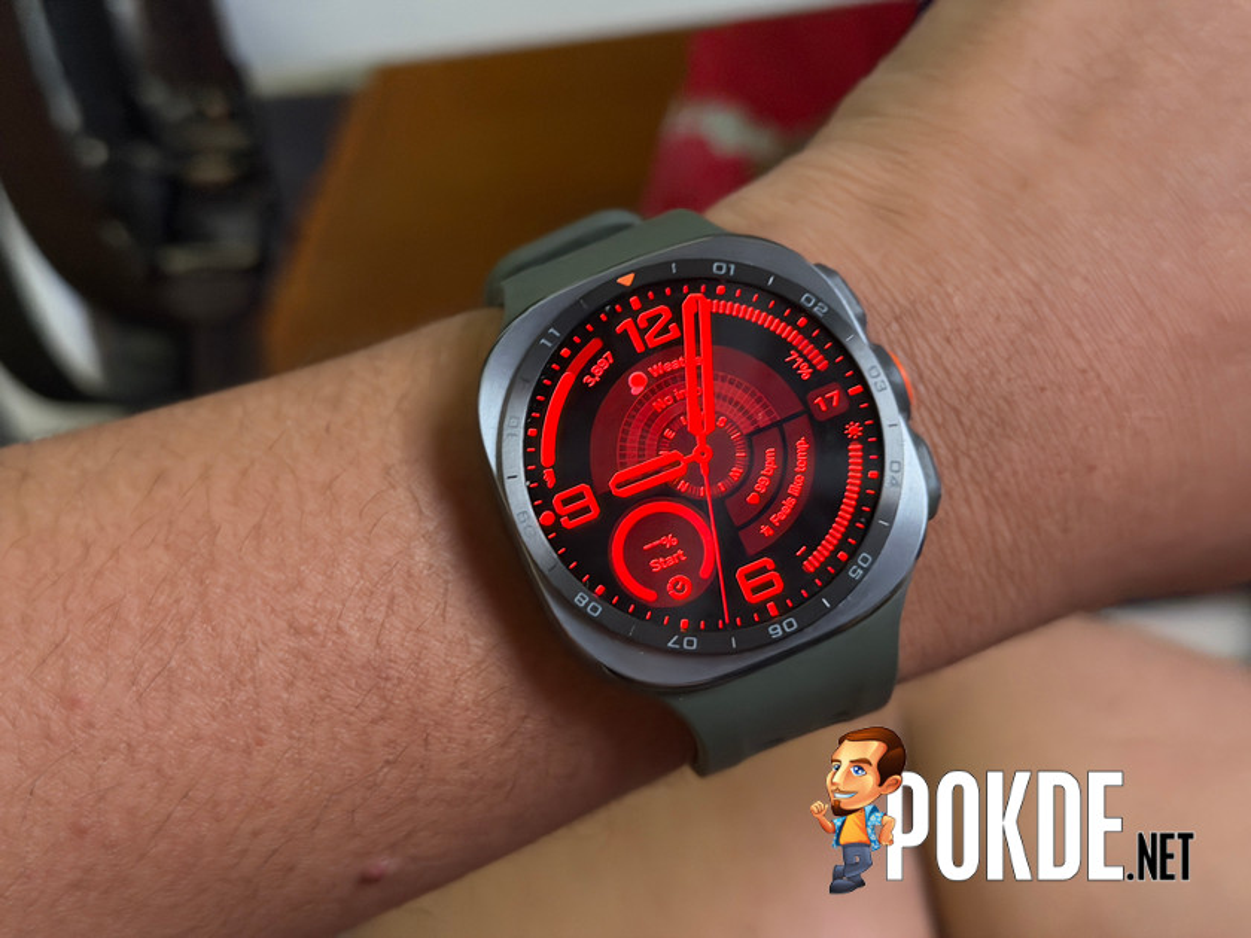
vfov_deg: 30.3
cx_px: 626
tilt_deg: -40.1
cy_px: 469
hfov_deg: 39.7
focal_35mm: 48
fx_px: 1735
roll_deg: +17.5
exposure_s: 1/24
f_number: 1.78
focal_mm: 6.76
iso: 640
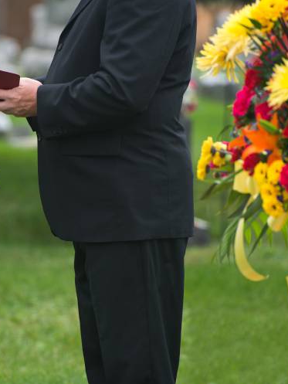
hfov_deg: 3.9
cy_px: 192
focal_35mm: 377
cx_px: 80
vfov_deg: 5.3
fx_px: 4180
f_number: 7.1
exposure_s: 1/200
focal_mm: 260
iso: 640
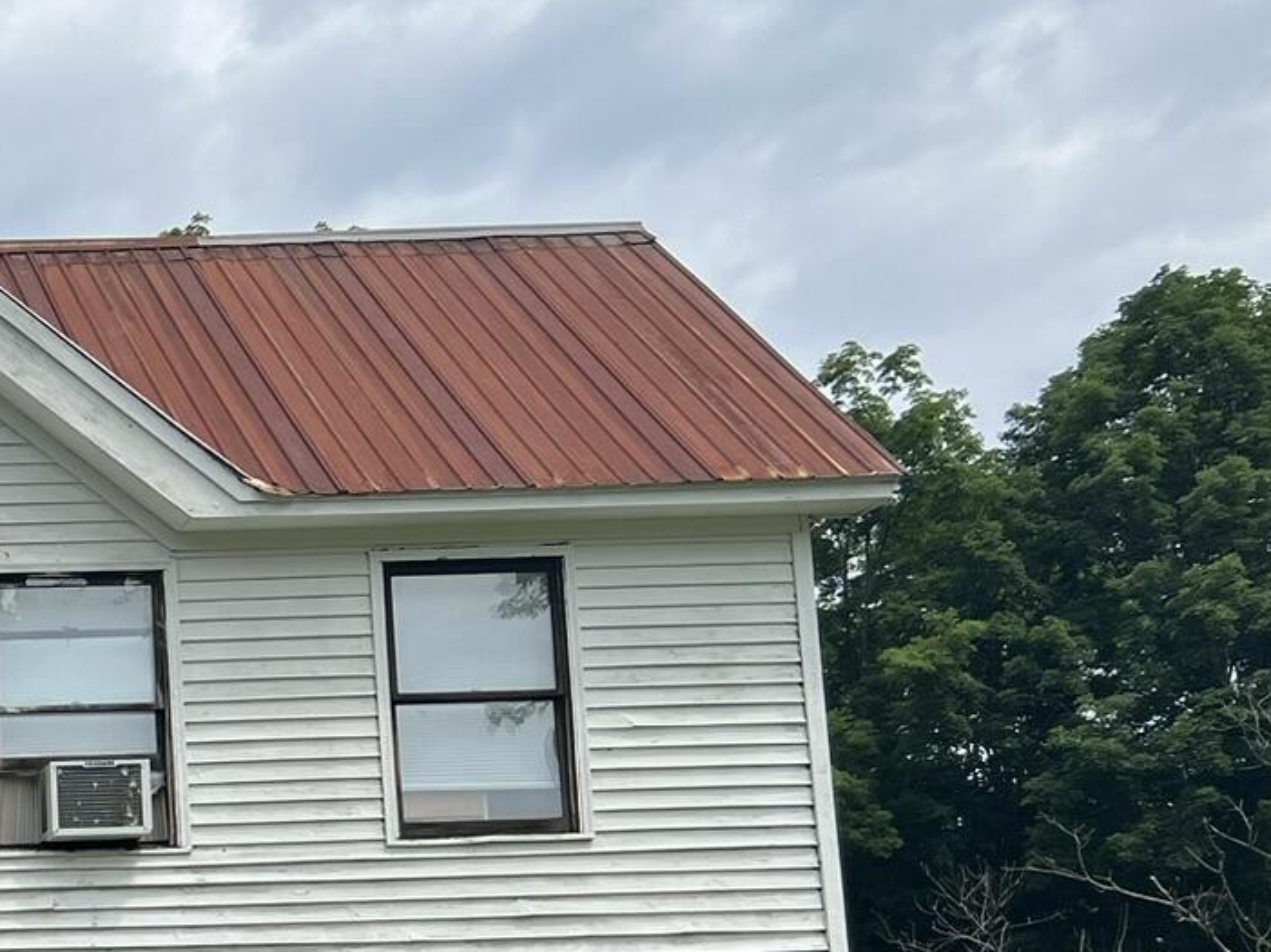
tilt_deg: +6.5
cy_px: 997
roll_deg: +2.4
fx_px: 2789
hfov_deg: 22.8
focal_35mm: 76
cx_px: -393
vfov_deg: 18.7
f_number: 1.5
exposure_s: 1/5319
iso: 50
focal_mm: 5.7
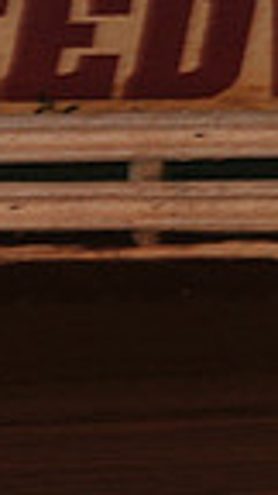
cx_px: 868
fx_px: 6199
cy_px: 388
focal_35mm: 473
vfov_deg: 4.6
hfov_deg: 2.5
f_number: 6.3
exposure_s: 1/320
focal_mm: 112
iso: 800
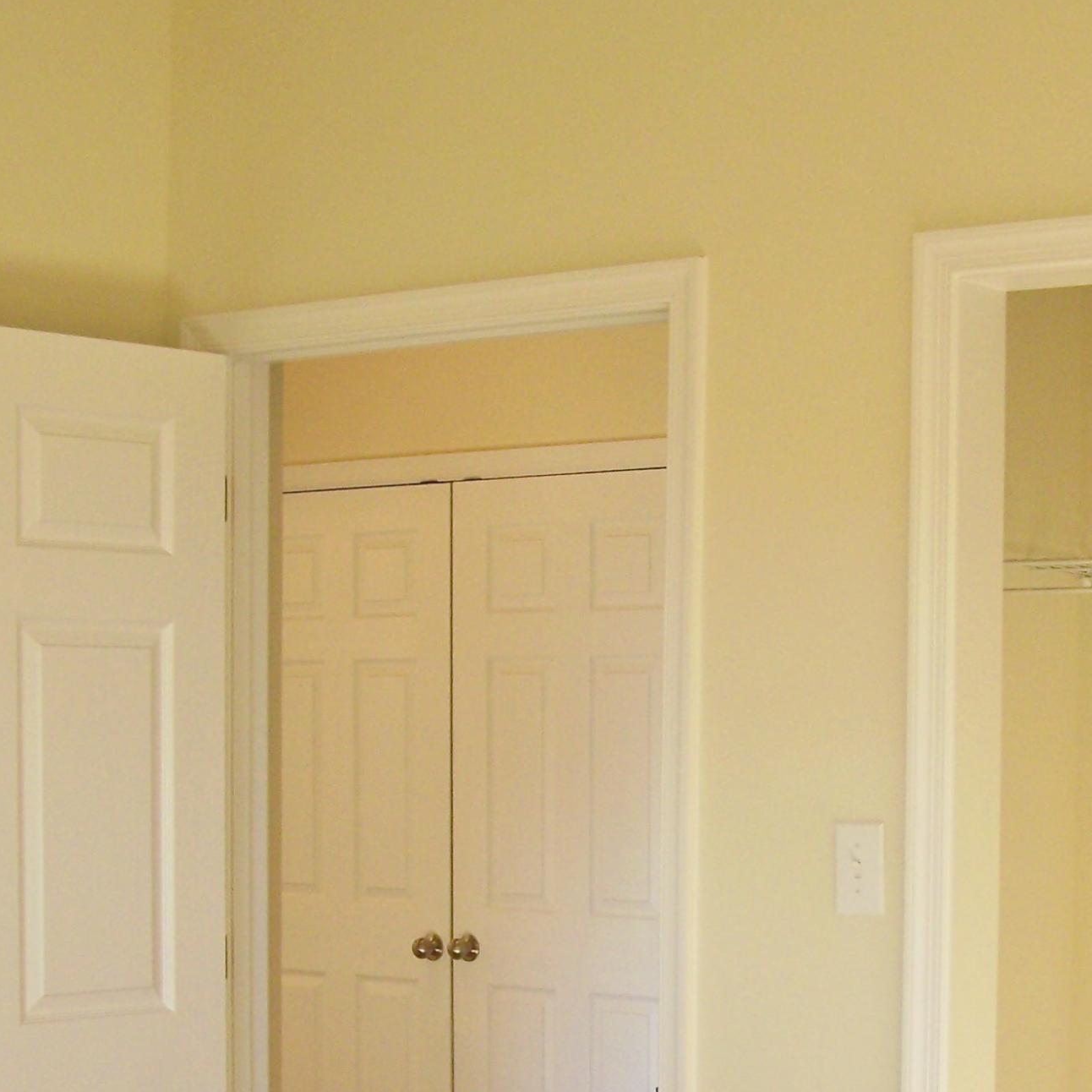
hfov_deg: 22.1
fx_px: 2784
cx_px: 764
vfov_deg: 21.9
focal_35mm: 78
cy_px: 894
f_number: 2.8
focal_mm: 6.3
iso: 64
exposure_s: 1/60
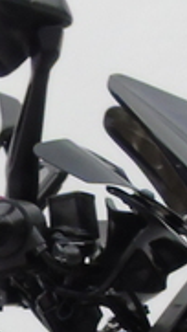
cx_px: -273
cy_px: 653
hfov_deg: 5.6
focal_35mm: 209
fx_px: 1840
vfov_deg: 9.6
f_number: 3.6
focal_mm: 5.2
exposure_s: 1/30
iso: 160
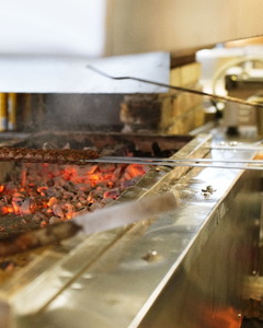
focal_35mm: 117
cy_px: 163
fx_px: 1138
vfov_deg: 16.4
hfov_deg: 13.1
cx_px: 64
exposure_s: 1/125
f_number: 3.2
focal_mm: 75
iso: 2500
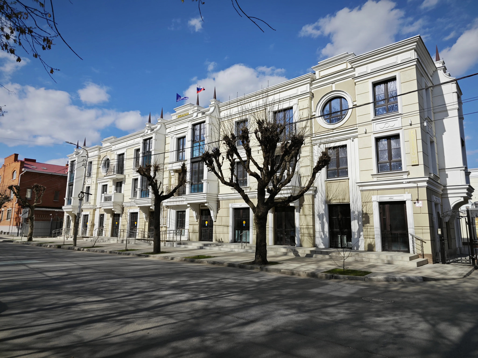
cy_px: 179
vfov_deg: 58.9
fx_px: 318
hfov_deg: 73.9
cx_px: 239
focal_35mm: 23
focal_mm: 5.43
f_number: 1.8
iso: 50
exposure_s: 1/3606
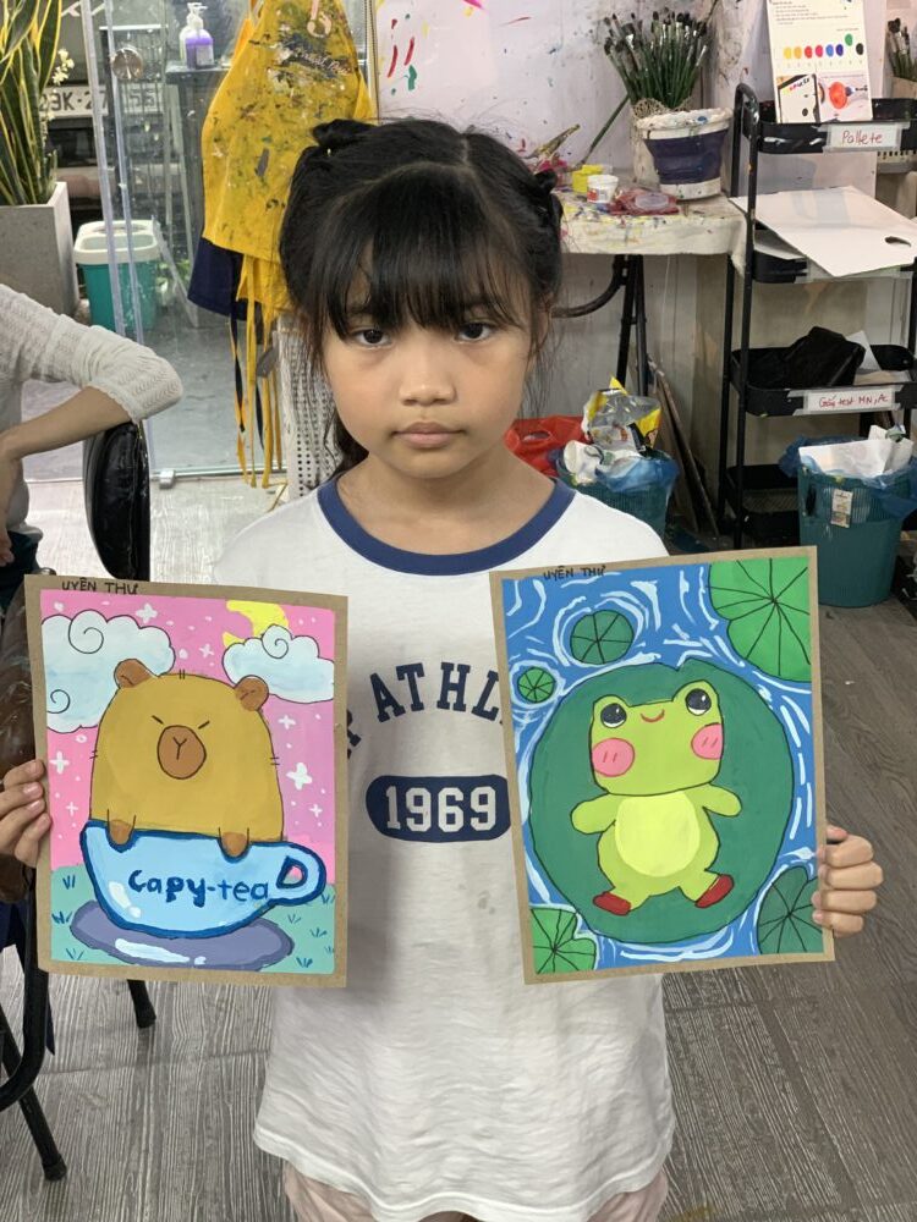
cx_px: 458
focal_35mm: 52
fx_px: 1837
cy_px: 611
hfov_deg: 28.0
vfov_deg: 36.8
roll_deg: +0.3
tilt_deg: -23.0
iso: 160
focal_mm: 6
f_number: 2.4
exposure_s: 1/60
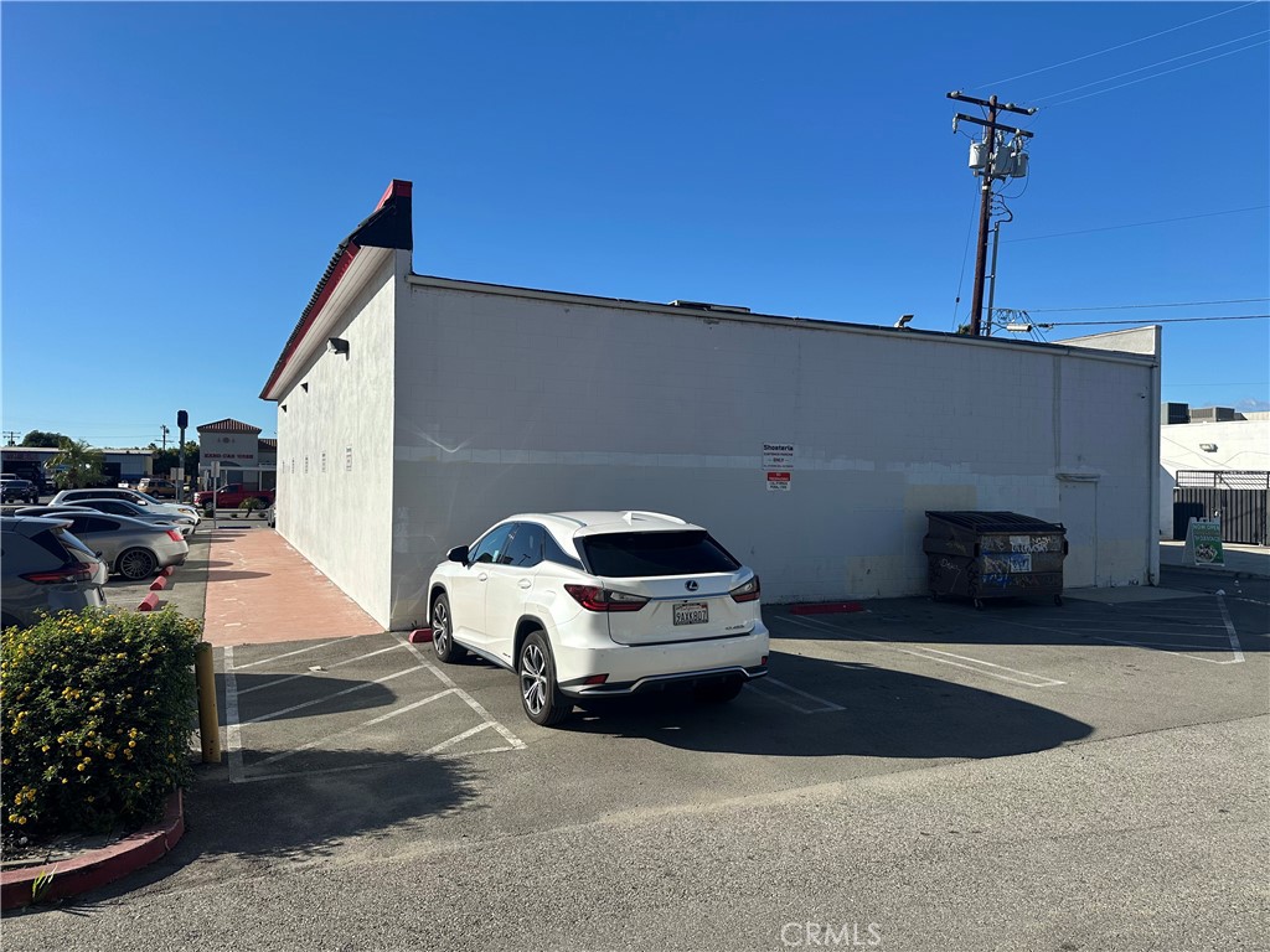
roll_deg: -2.3
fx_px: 881
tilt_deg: -0.3
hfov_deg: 71.6
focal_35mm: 24
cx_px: 635
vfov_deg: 56.8
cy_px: 476
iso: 80
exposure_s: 1/5263
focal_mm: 6.86
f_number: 1.78
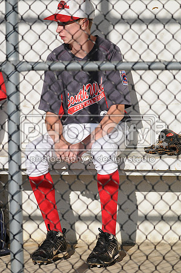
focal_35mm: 450
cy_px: 136
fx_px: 3401
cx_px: 90
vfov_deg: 4.6
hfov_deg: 3.0
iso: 200
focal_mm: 300
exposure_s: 1/2000
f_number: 4
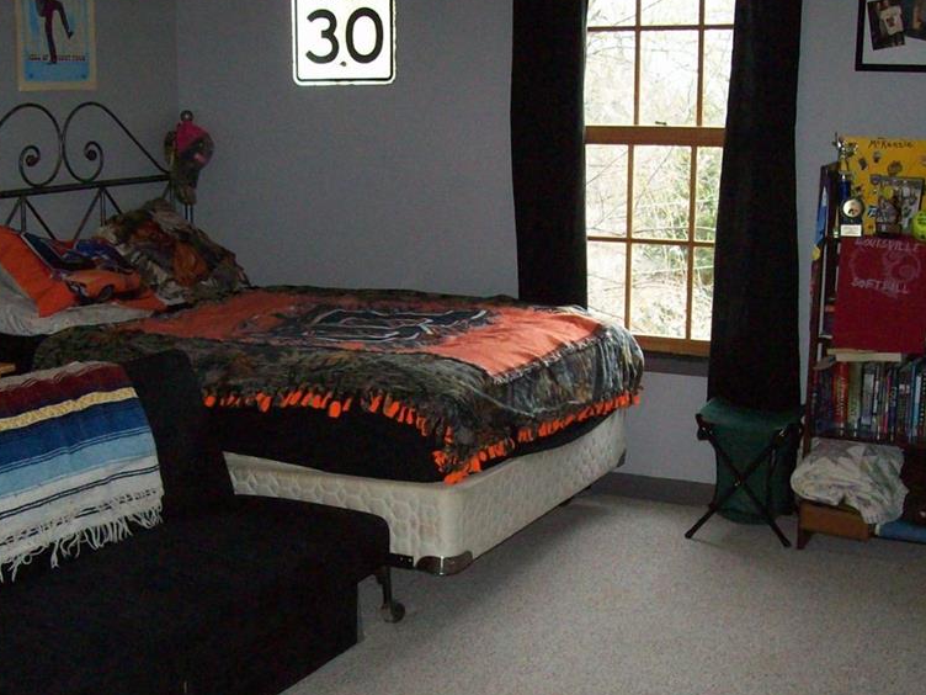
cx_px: 435
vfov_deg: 29.5
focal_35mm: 49
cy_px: 456
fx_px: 1311
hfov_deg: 38.9
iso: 200
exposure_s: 1/64
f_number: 2.7
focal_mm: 6
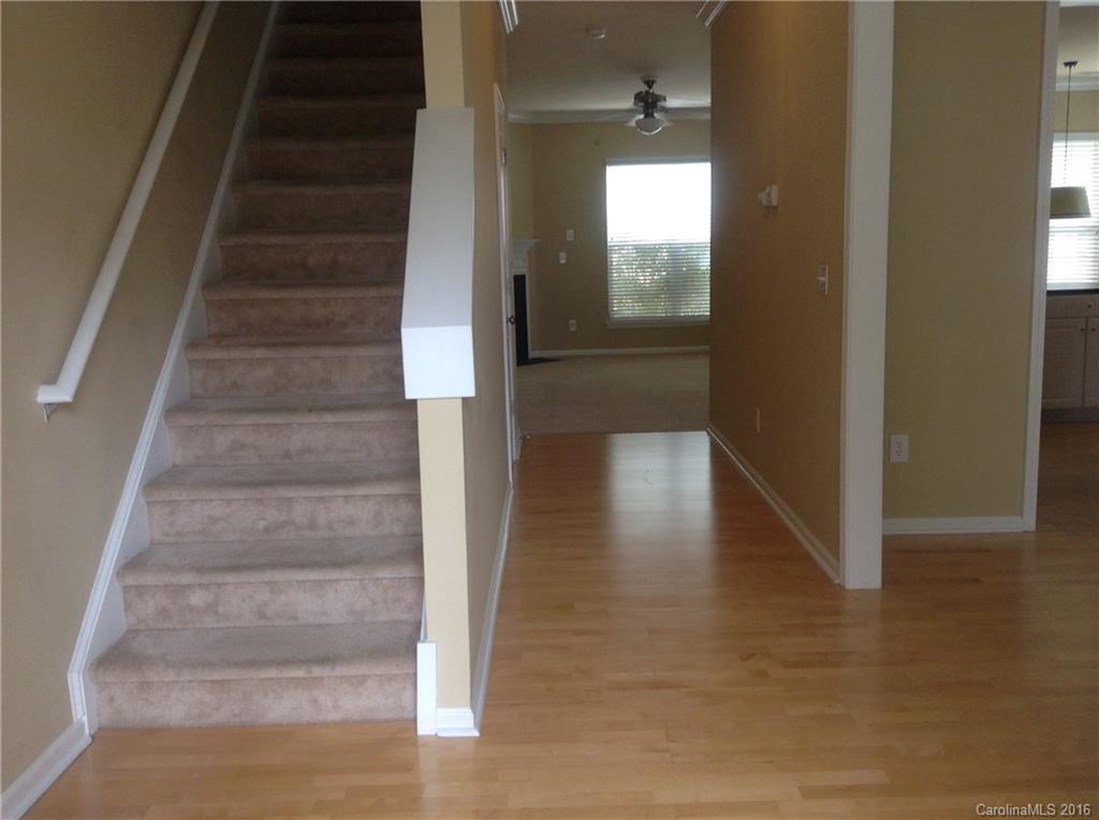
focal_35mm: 33
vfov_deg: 42.8
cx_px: 550
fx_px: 1046
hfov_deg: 55.4
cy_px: 410
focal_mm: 3.3
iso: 50
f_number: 2.4
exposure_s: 1/24
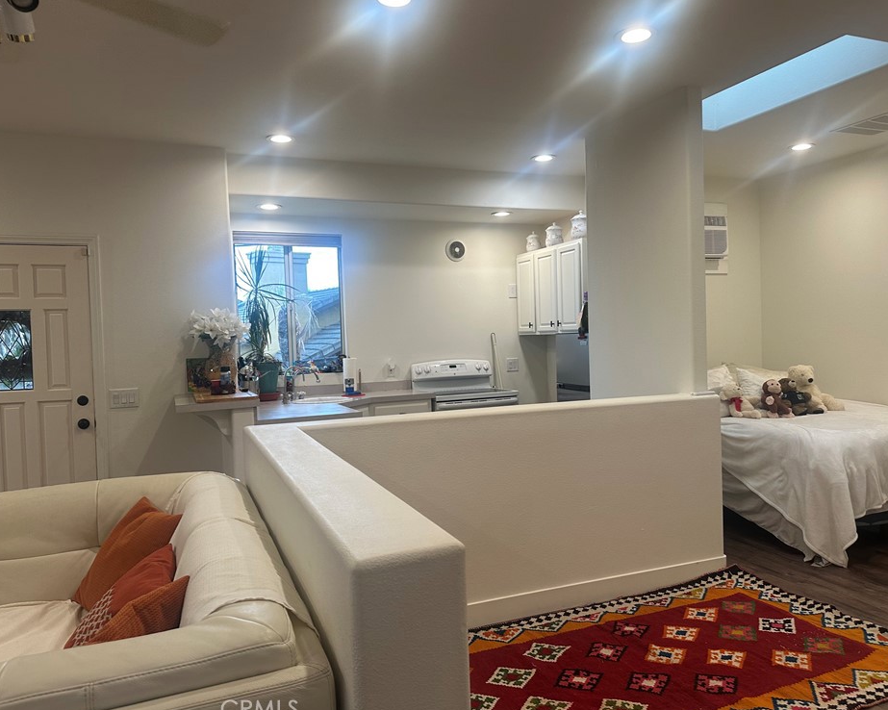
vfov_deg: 54.9
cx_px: 466
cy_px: 353
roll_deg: +2.0
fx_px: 683
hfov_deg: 66.0
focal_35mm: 26
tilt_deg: -1.4
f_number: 1.78
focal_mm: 6.86
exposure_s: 1/120
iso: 125
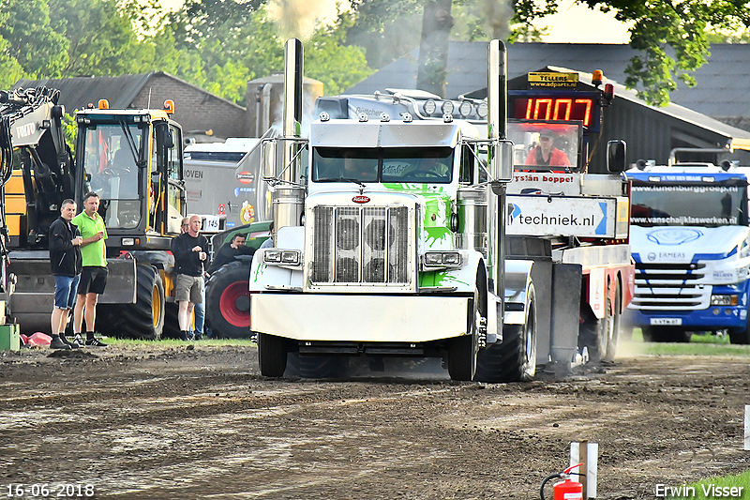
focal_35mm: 450
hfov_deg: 4.6
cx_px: 375
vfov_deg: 3.1
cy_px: 250
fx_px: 9372
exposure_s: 1/1600
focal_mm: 300
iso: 2000
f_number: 5.6
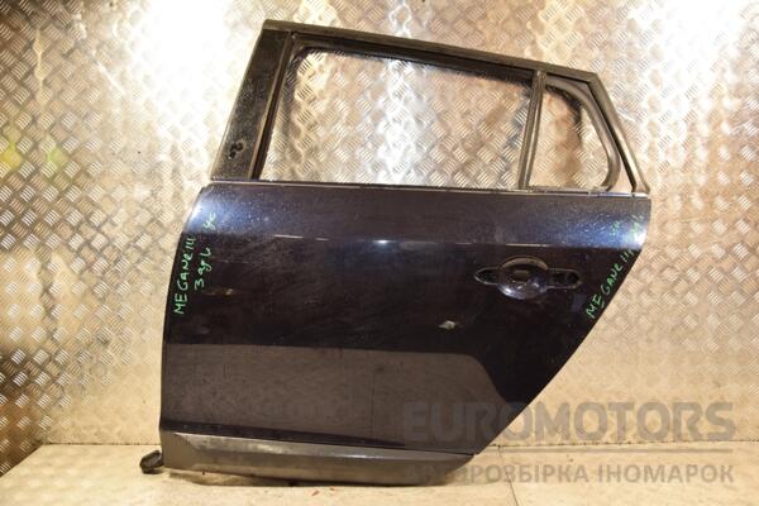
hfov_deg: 59.5
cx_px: 380
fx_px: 664
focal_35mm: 32
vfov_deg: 41.7
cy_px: 253
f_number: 5
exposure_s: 1/125
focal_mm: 21
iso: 800
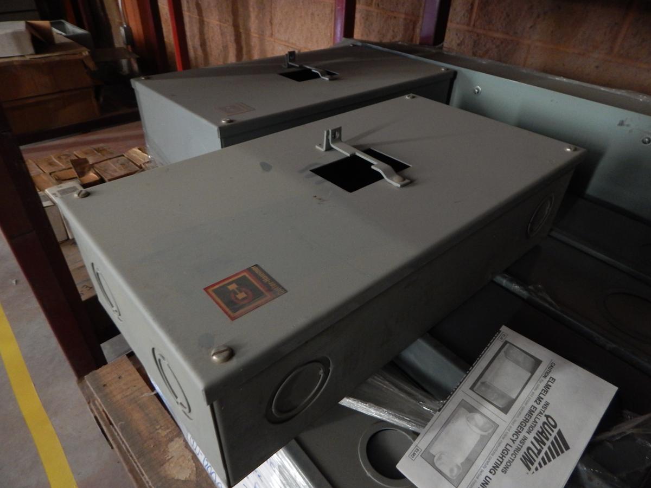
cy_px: 244
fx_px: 414
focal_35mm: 22
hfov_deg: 76.4
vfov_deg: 61.1
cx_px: 326
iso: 400
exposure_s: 1/20
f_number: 3
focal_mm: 4
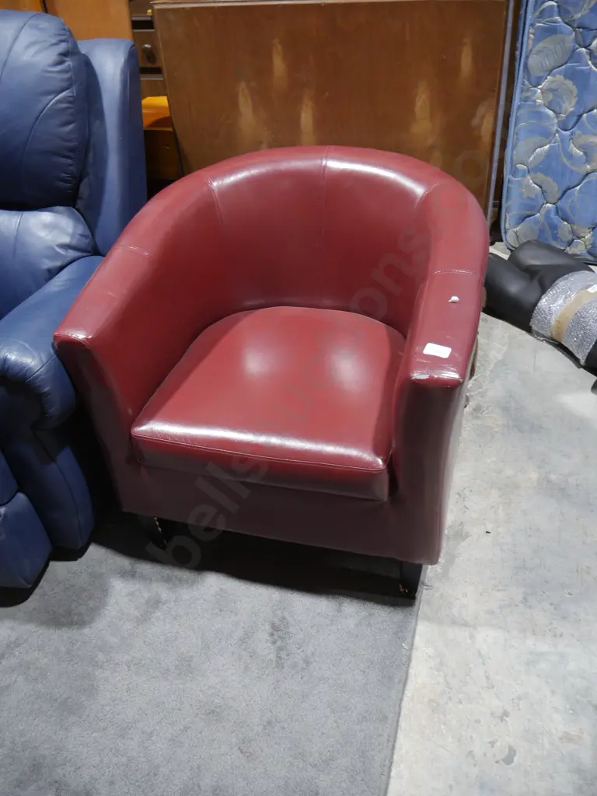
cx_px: 298
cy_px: 398
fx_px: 644
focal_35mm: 28
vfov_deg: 63.4
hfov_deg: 49.7
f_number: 3.5
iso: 500
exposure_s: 1/60
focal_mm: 14
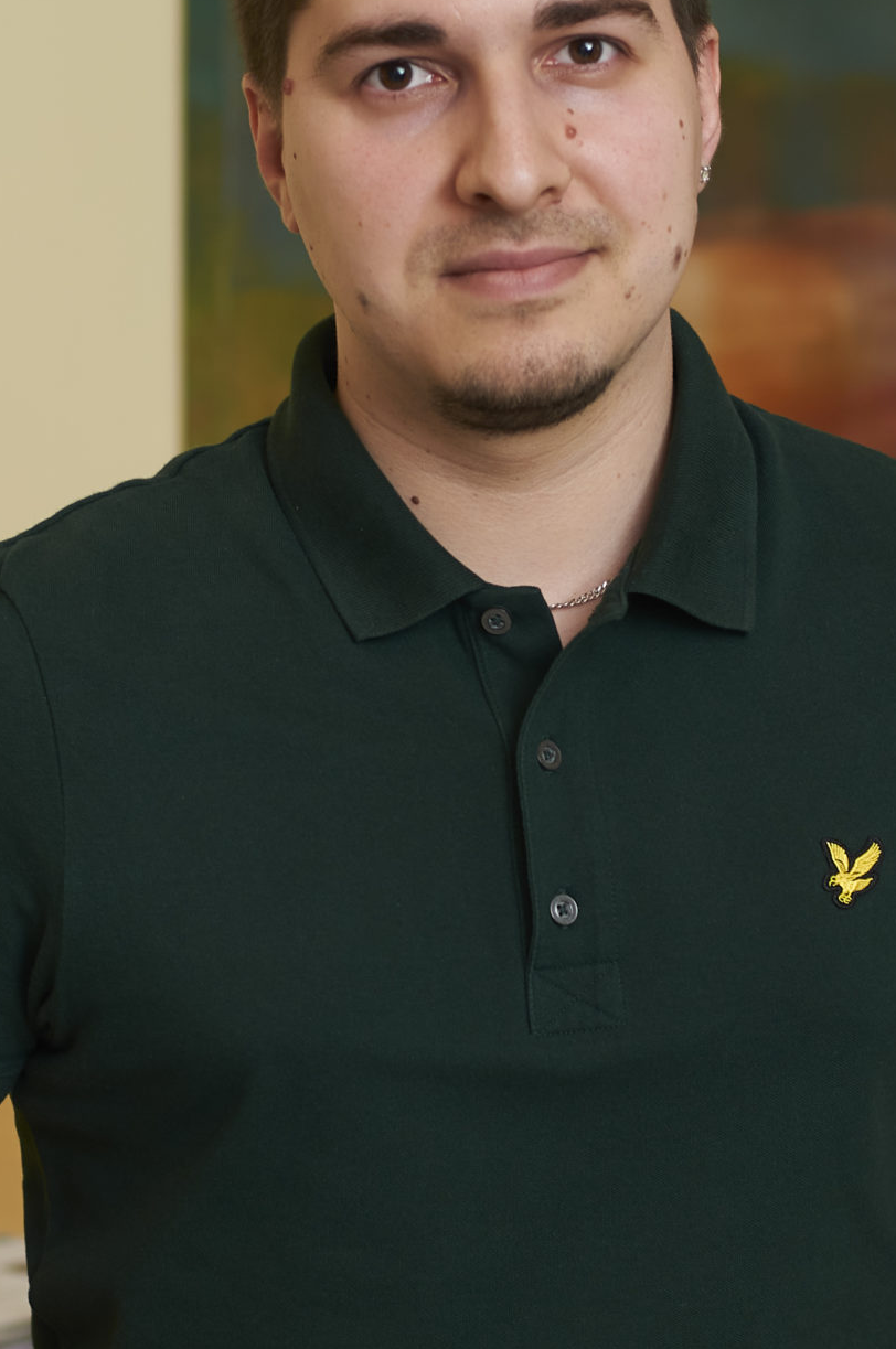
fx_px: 5878
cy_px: 778
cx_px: 437
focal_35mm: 157
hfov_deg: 8.7
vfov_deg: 13.1
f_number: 3.2
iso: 159
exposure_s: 1/160
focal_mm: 50
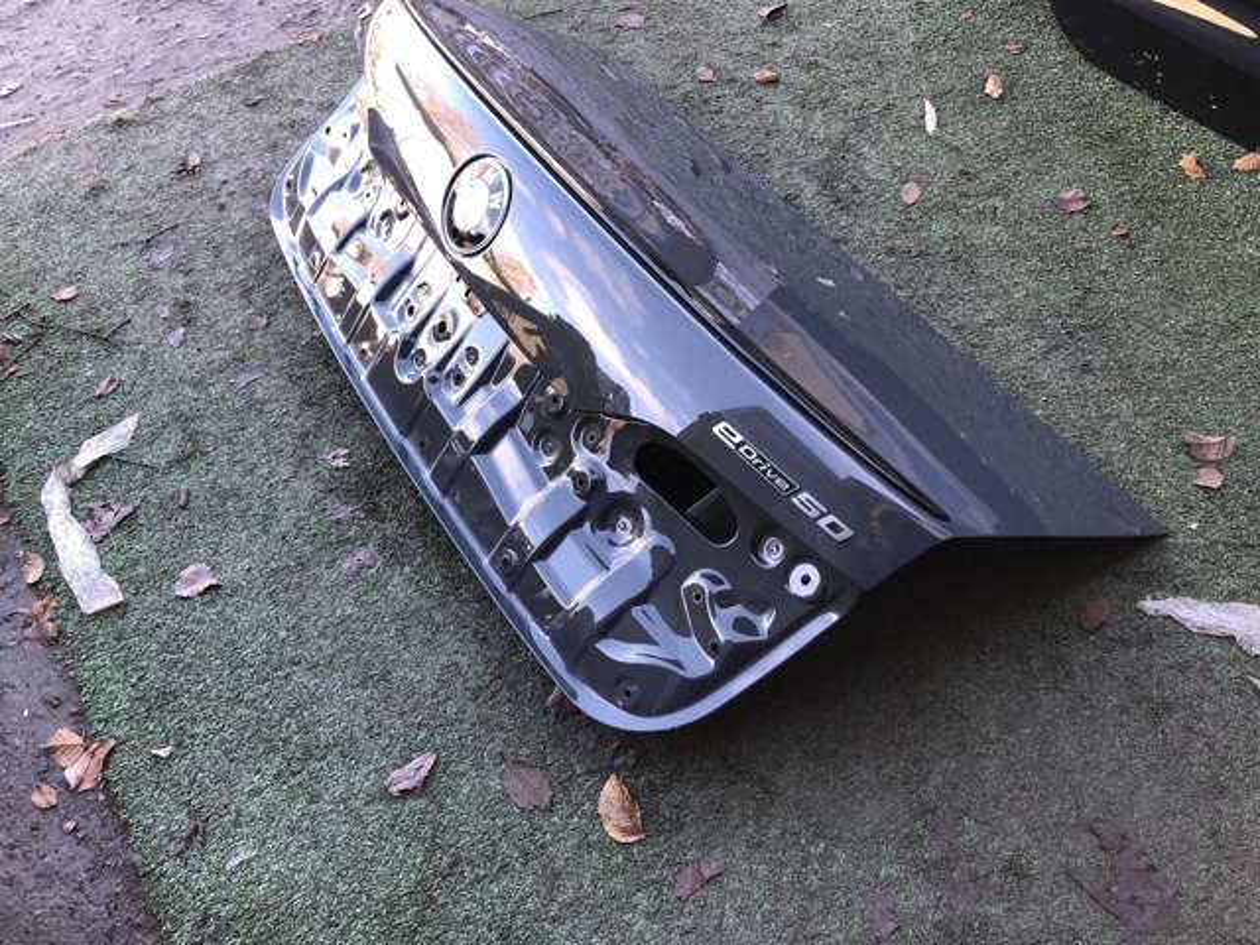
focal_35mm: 28
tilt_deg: -54.9
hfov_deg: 63.4
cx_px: 630
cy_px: 472
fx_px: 1019
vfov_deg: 49.7
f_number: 1.8
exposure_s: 1/40
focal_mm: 4
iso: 25
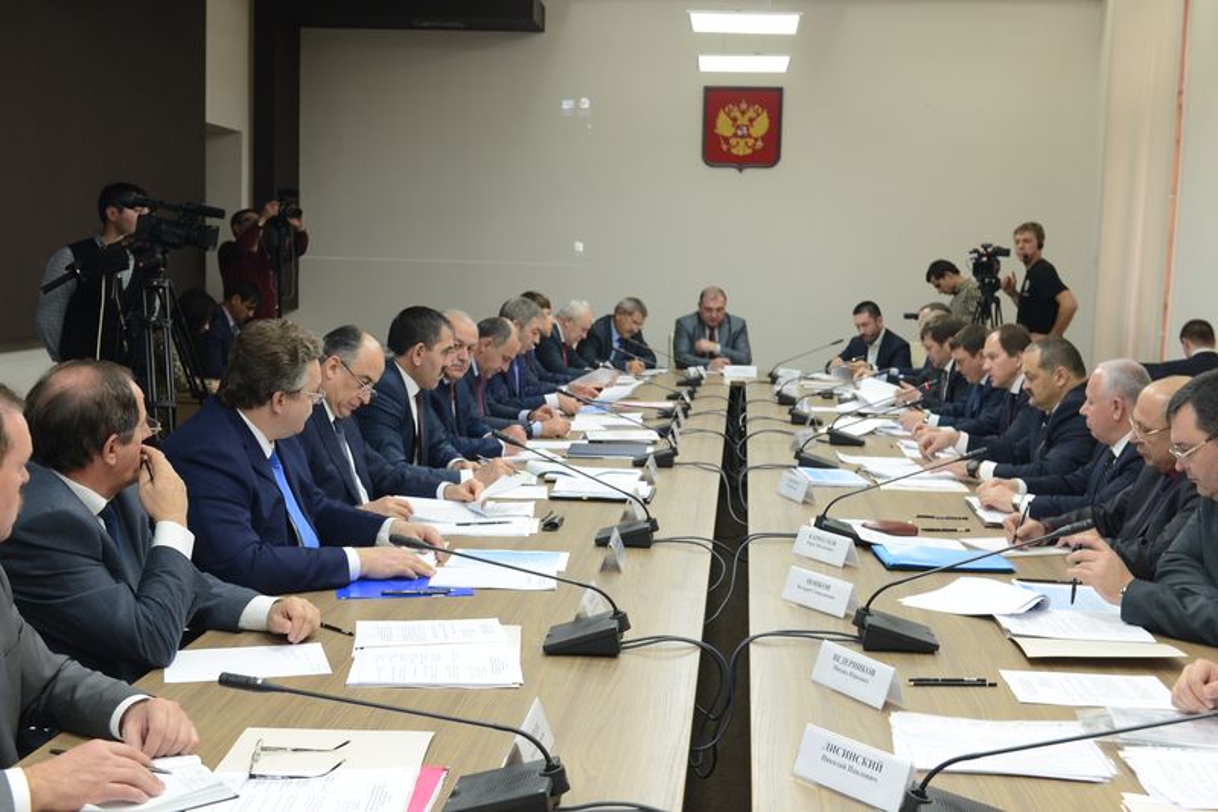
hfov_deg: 44.5
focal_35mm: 44
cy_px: 406
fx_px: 1488
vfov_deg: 30.5
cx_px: 609
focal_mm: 44
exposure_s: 1/50
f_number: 5.6
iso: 1600
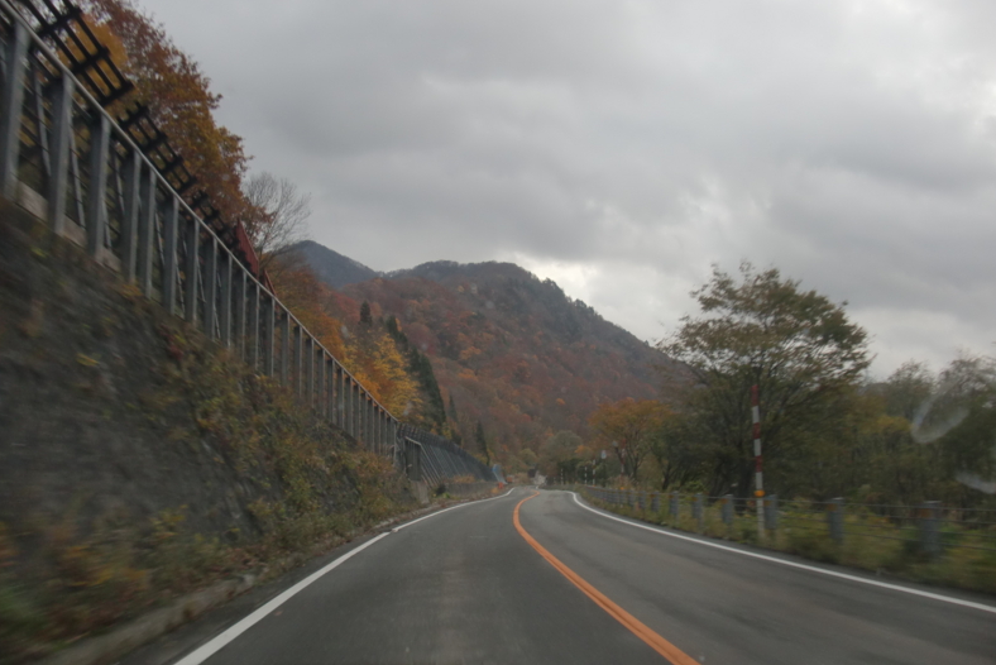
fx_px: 1052
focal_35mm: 38
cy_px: 344
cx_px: 492
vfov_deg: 35.1
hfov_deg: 50.7
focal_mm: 6.3
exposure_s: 1/60
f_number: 2.8
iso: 80
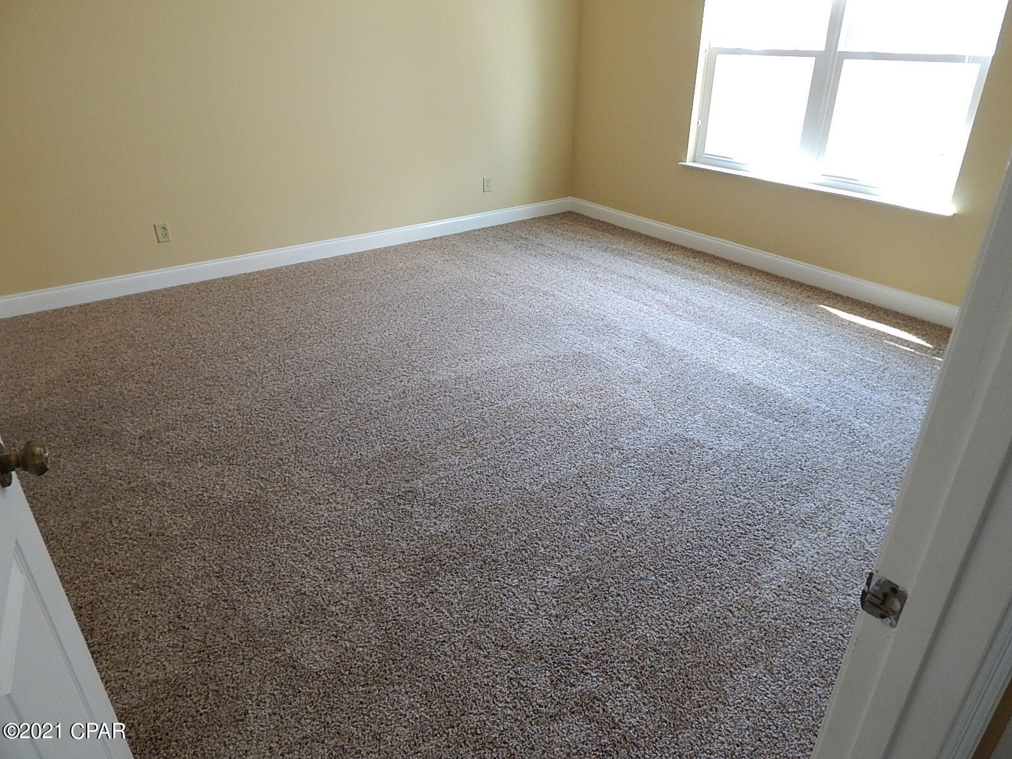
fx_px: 643
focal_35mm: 22
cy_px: 380
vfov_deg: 61.1
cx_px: 506
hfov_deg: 76.4
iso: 200
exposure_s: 1/30
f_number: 3
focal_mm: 4
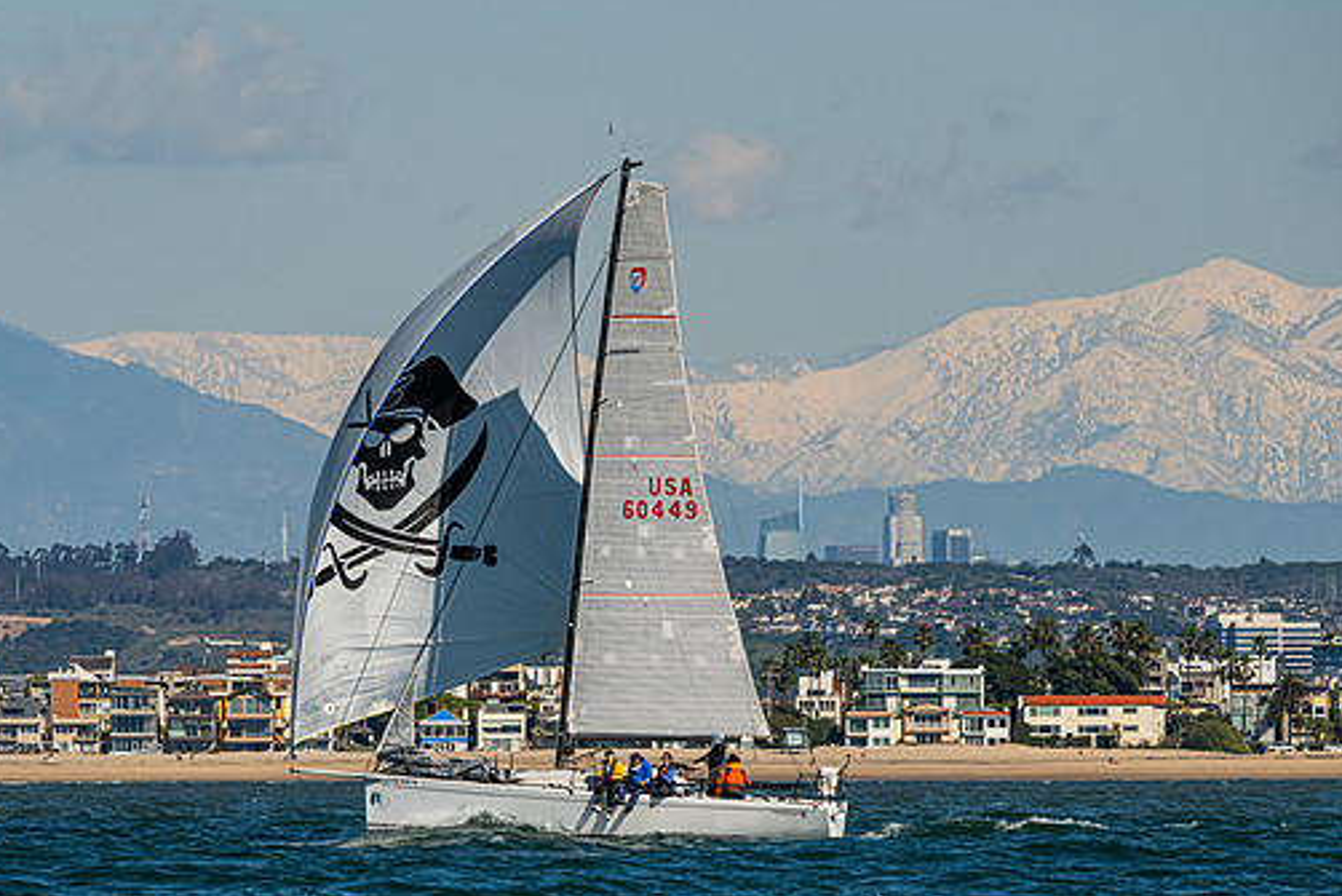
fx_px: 17823
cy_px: 628
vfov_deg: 2.9
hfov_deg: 4.3
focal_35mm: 478
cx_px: 527
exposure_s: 1/2000
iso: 400
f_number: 9
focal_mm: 320
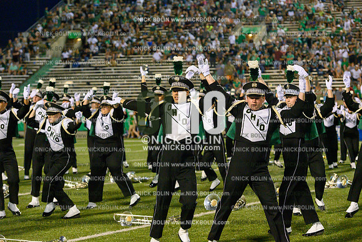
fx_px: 1056
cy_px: 121
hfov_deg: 19.5
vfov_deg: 13.0
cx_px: 181
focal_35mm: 105
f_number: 4
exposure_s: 1/1600
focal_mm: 105
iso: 10000
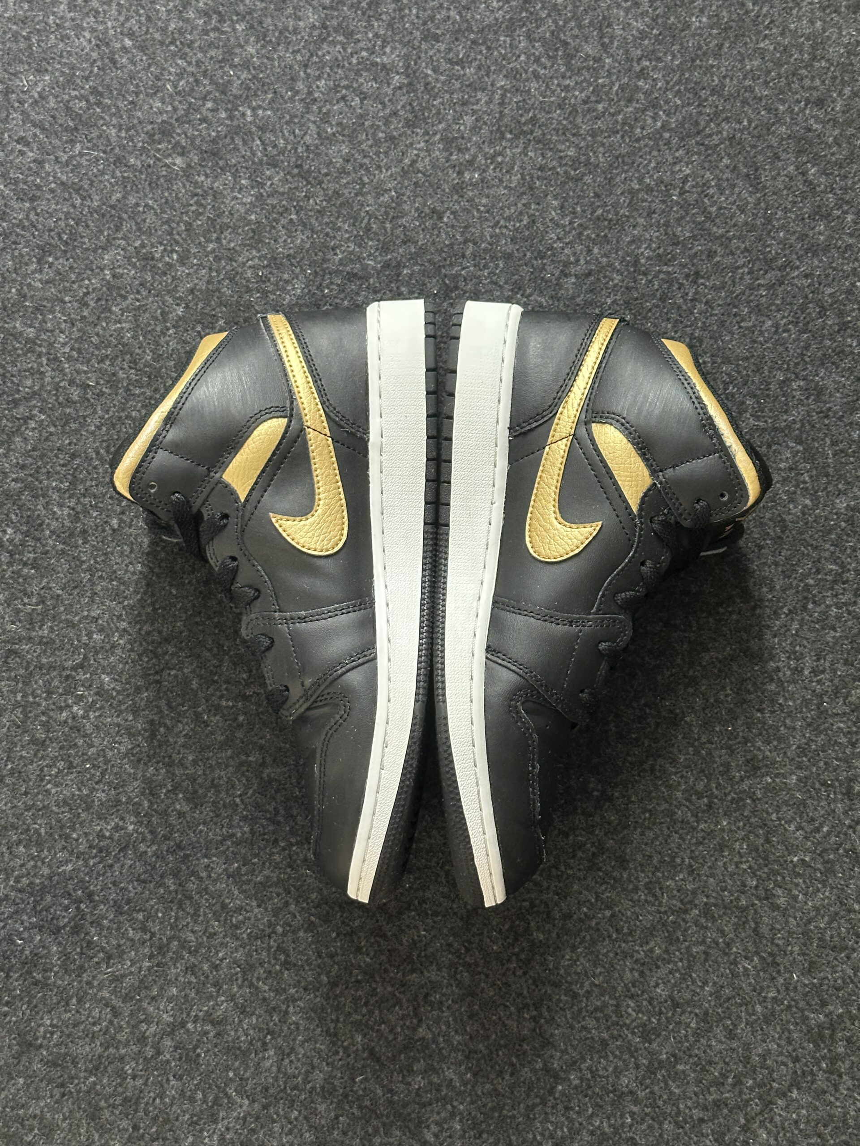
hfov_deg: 30.3
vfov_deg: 39.7
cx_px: 430
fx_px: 1590
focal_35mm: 48
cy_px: 573
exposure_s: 1/36
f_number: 1.78
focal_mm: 6.86
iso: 500
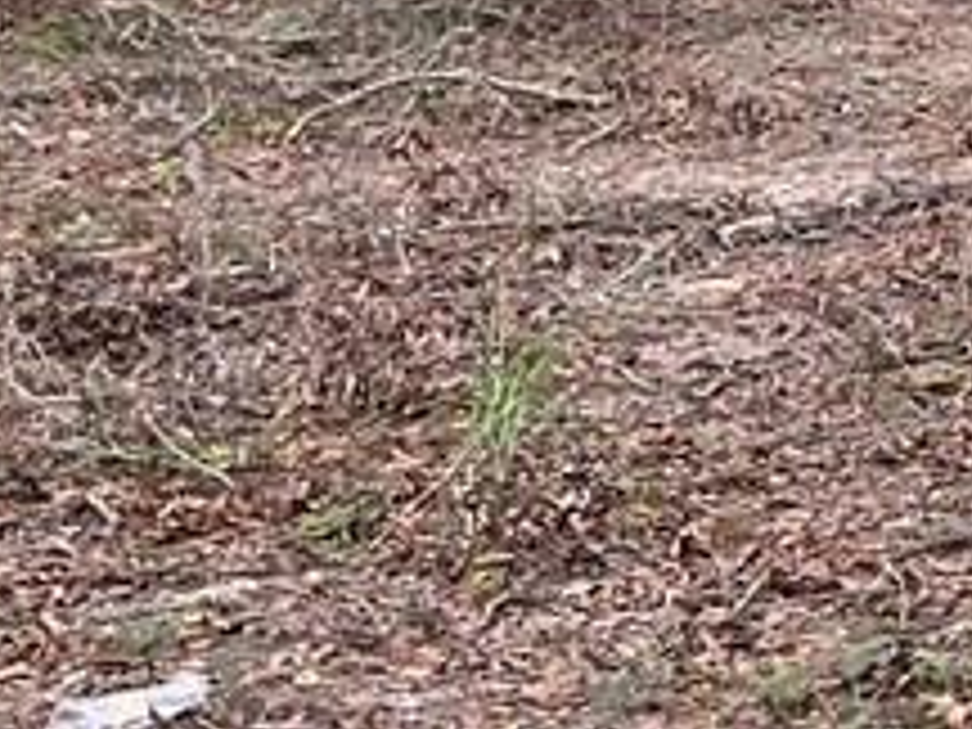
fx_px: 5419
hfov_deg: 9.3
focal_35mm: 193
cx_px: 2246
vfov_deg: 7.4
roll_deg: +2.0
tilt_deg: +0.0
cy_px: -670
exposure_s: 1/166
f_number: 1.5
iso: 40
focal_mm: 5.7
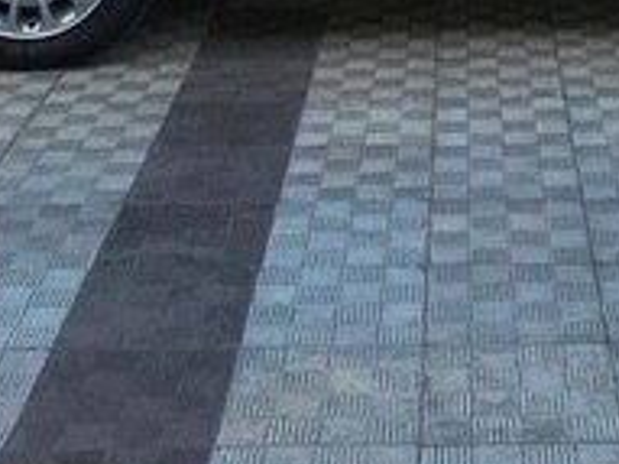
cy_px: -245
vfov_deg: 14.2
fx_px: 1733
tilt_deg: -8.5
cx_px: 515
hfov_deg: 20.0
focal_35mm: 97
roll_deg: +1.0
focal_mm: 3.99
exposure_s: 1/1953
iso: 20
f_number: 1.8
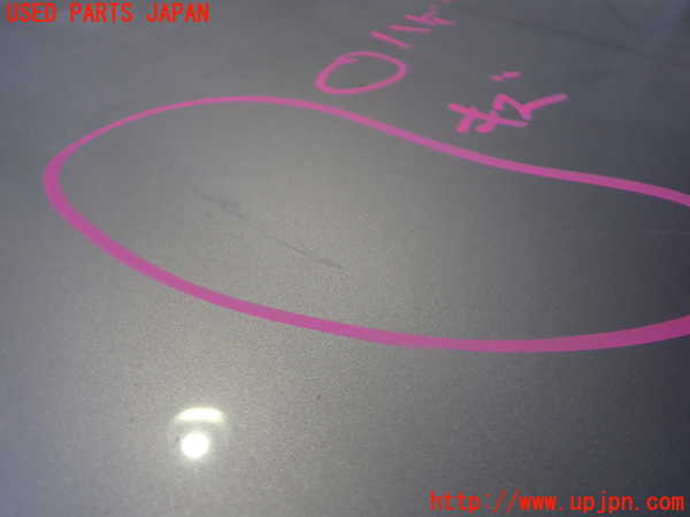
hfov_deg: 60.0
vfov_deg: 46.8
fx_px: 598
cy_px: 258
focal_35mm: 30
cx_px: 345
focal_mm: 5.4
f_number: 2.3
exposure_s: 1/125
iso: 100
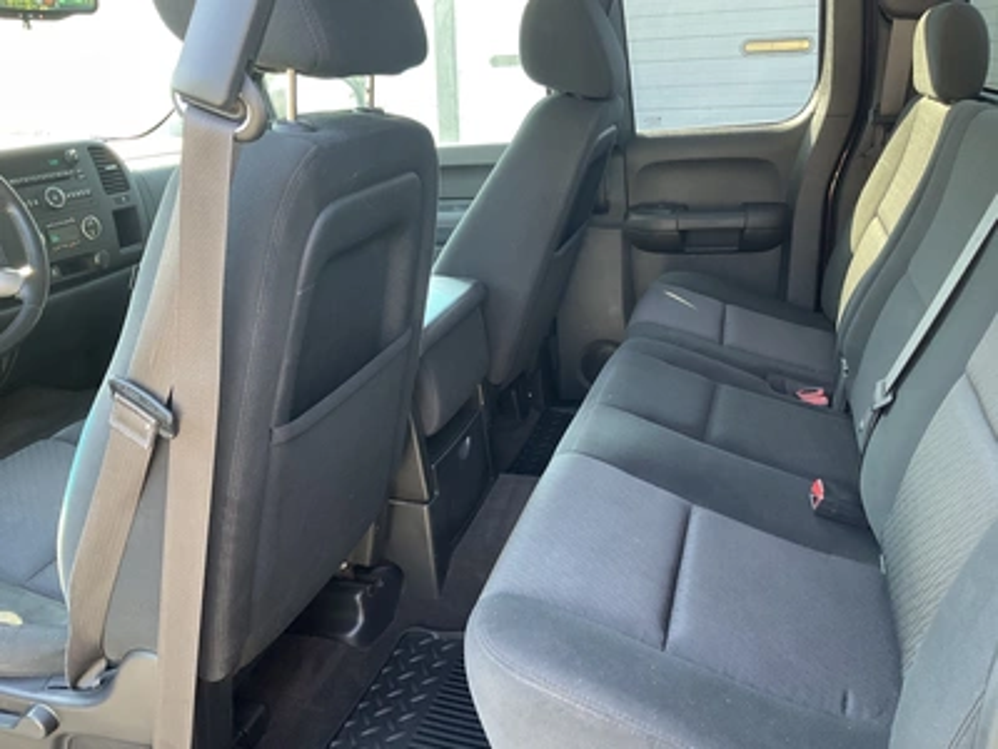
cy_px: 374
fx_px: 836
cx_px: 499
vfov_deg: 48.2
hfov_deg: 61.7
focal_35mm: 29
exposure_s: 1/64
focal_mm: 3
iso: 64
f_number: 1.8
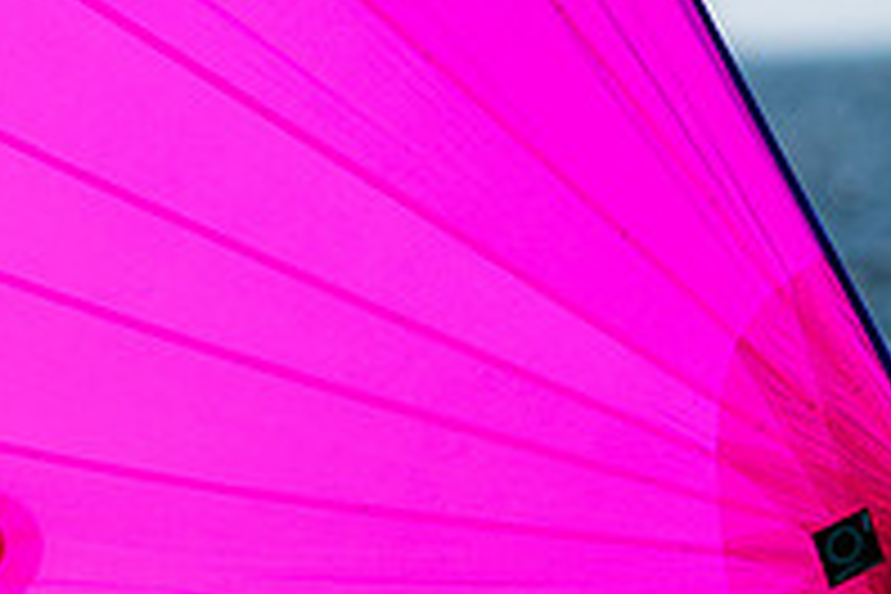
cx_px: -378
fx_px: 33905
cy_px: 799
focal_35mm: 1370
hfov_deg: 1.5
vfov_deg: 1.0
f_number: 5
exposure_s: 1/4000
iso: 200
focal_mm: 300
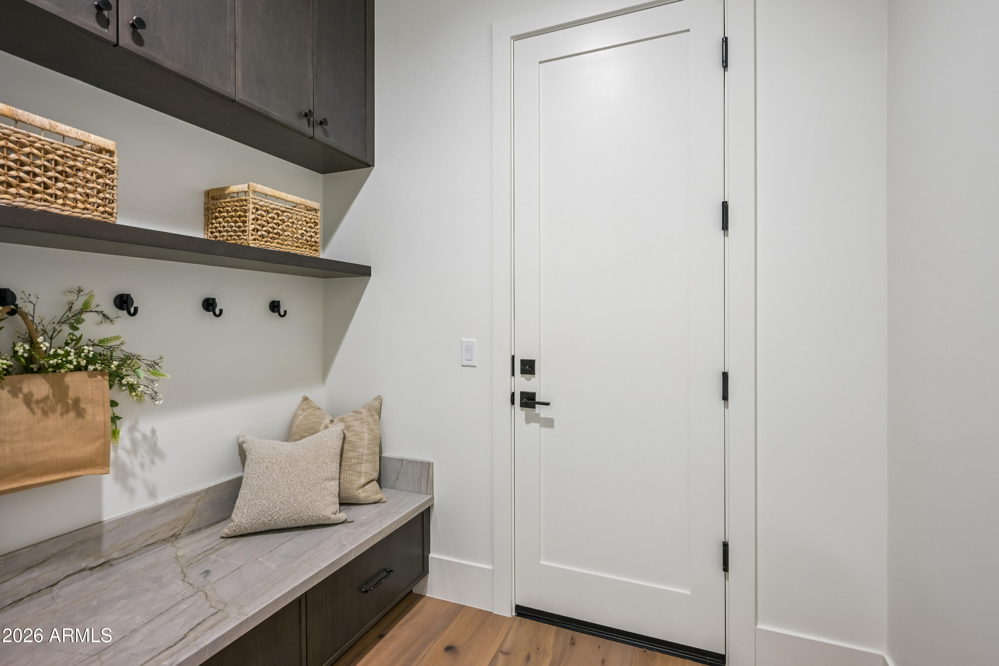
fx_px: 472
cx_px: 500
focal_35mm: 17
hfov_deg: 93.3
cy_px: 333
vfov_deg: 70.4
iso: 640
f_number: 8
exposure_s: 1/5
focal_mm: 17
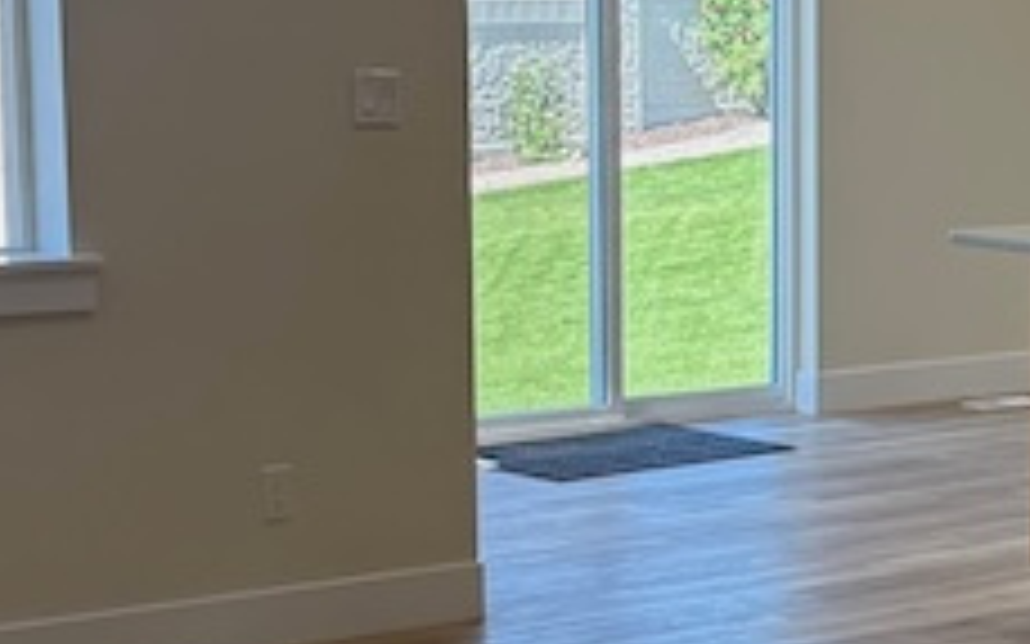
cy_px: 563
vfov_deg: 10.6
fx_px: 3452
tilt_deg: -11.1
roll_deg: -1.0
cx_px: 1111
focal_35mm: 123
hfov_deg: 16.5
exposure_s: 1/238
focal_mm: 5.96
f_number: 1.6
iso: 64
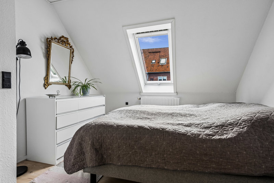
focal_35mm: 18
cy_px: 92
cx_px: 137
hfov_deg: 90.0
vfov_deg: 67.4
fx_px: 137
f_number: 6.3
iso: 400
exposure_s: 1/100
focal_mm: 18
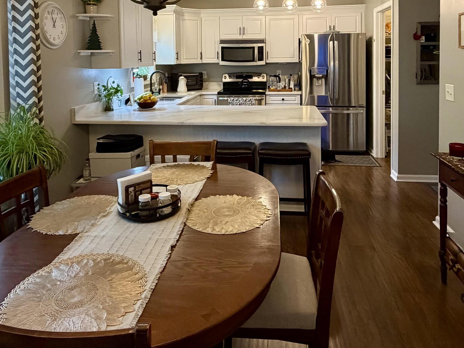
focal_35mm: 27
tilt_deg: -1.0
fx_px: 362
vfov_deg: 48.4
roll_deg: +1.4
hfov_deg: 65.3
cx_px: 234
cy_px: 69
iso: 320
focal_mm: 2.22
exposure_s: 1/120
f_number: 2.2
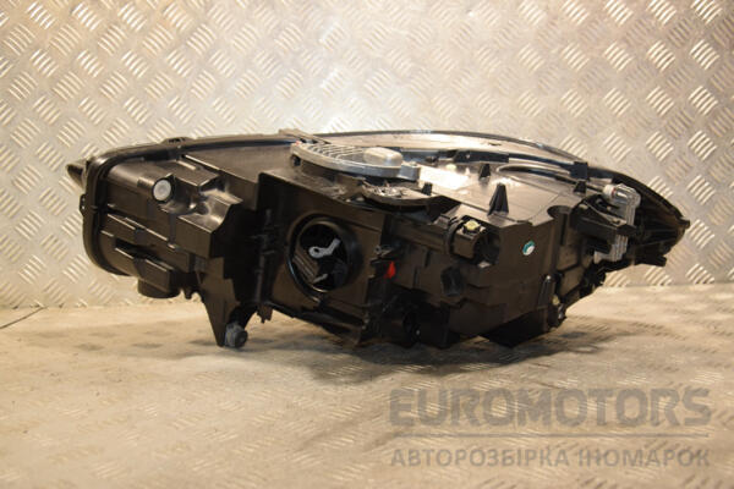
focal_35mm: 39
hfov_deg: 49.6
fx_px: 795
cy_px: 244
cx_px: 367
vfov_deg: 34.2
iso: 800
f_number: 5
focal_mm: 26
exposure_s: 1/200
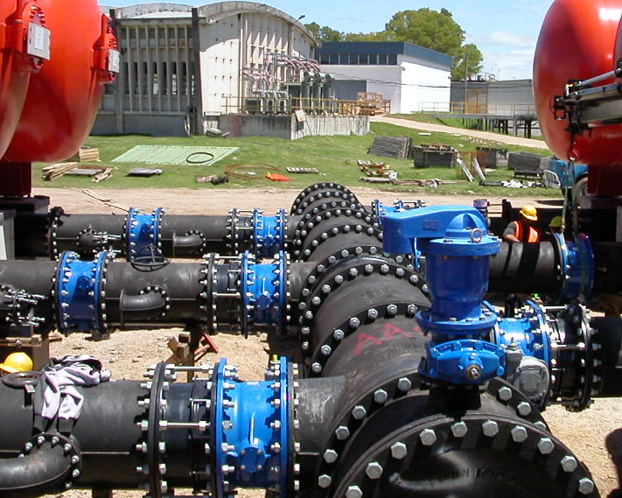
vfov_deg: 29.0
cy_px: 186
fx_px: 957
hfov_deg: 35.6
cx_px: 416
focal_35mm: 52
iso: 100
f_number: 4.5
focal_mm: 5.6
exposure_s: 1/625
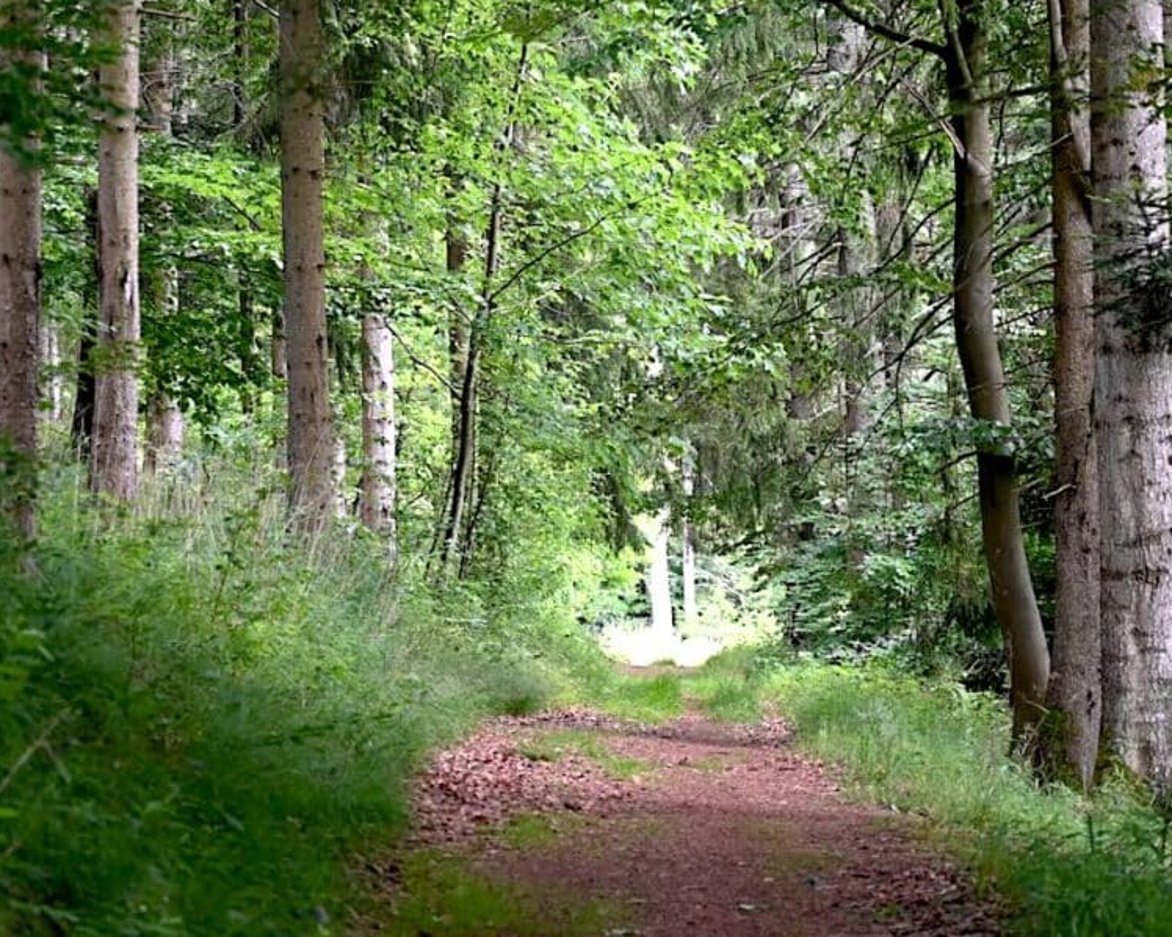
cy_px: 432
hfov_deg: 21.3
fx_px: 3121
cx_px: 646
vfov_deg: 17.1
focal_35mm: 90
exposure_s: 1/125
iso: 560
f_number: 4
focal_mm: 70
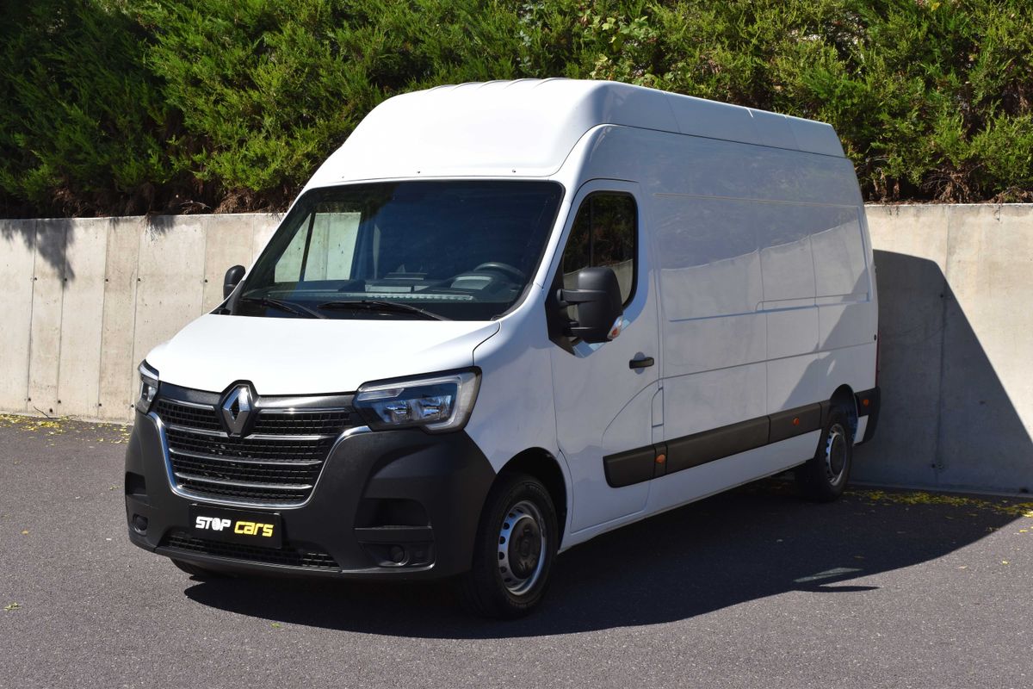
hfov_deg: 37.9
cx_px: 516
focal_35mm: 52
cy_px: 344
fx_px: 1506
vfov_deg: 25.8
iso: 200
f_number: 11
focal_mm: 35
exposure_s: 1/500
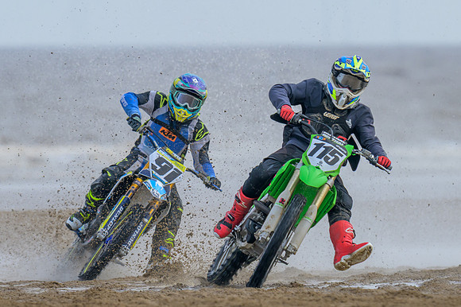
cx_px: 230
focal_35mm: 1138
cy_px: 177
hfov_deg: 1.8
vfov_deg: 1.2
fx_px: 14567
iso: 400
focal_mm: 600
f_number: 8
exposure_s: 1/640
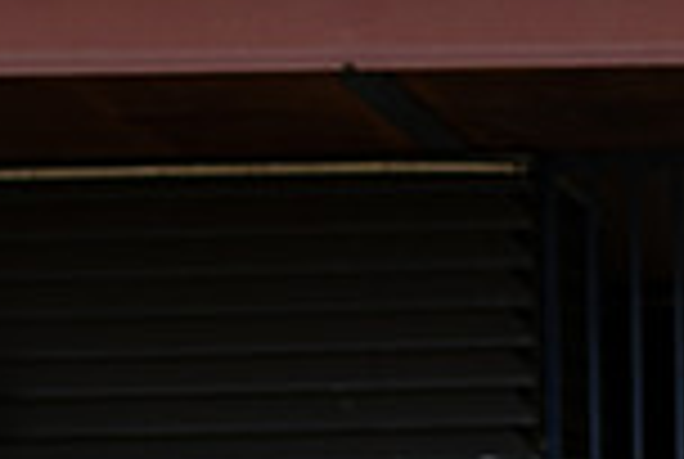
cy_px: 547
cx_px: 678
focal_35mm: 610
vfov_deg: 2.3
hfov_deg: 3.4
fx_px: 11613
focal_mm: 70
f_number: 3.5
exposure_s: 1/1000
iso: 140
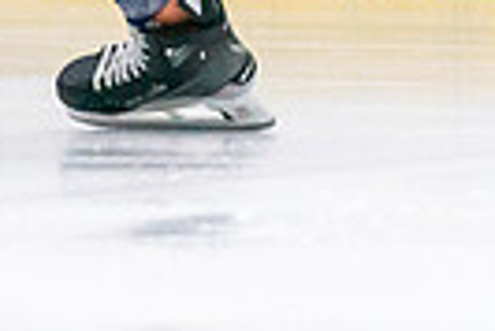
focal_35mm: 1559
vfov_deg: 0.9
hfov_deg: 1.3
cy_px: -358
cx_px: -399
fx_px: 21459
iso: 3200
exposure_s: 1/1250
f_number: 2.8
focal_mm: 200
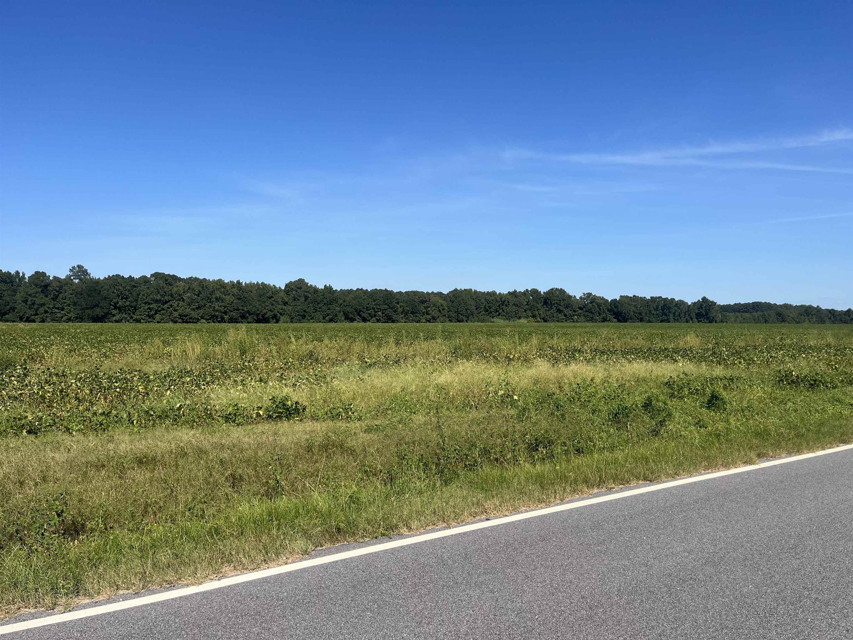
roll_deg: +0.0
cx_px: 426
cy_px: 320
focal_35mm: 26
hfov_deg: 67.3
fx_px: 641
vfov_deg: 53.1
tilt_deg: -0.7
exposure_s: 1/4310
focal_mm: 5.1
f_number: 1.6
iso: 50
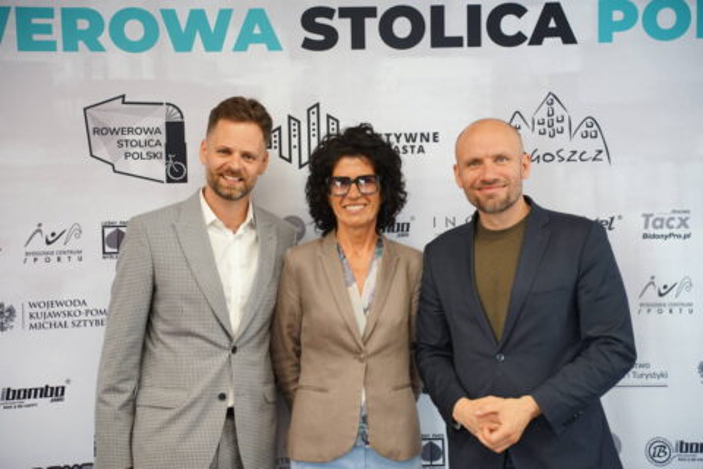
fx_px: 1191
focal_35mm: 61
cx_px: 352
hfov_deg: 32.9
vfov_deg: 22.3
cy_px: 234
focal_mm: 61
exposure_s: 1/125
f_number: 3.2
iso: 640
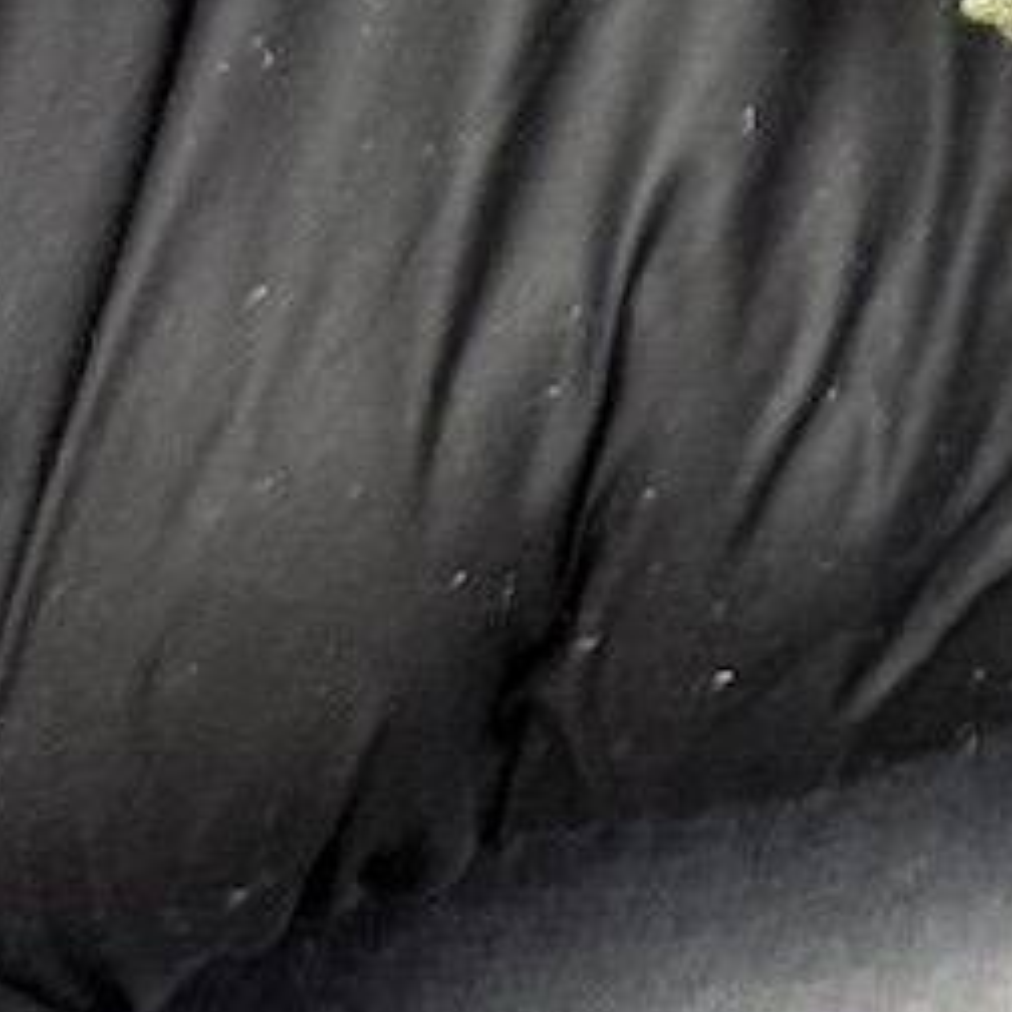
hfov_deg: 5.2
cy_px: -1173
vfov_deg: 5.3
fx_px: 10683
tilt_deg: -76.6
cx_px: 2606
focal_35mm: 323
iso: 125
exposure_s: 1/50
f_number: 1.78
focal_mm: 6.76
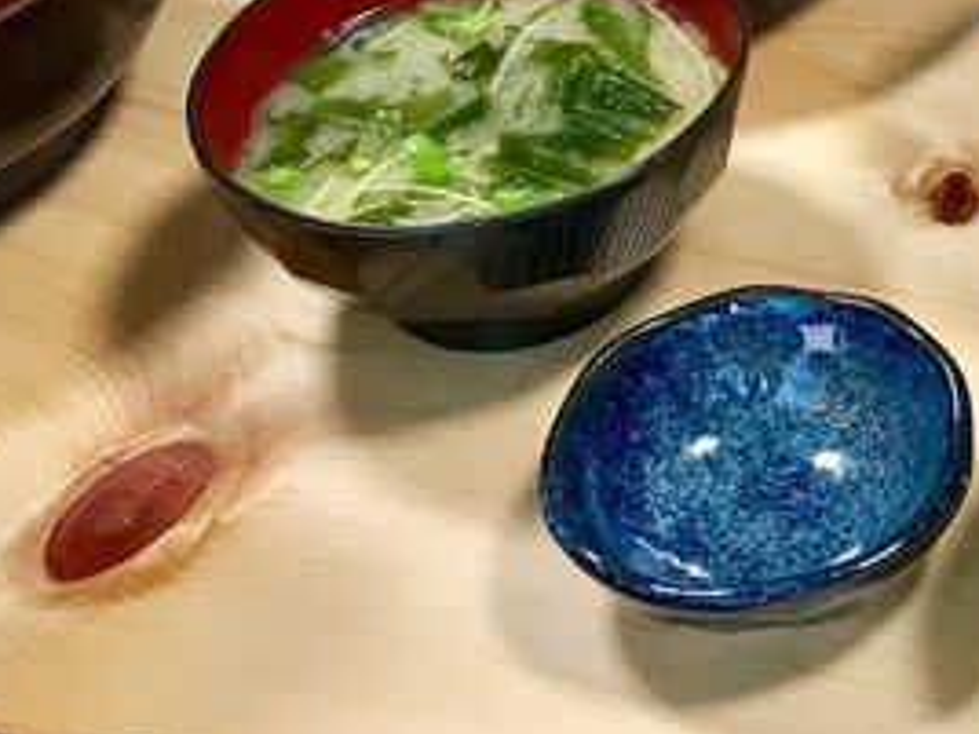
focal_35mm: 85
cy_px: -2
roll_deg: -0.3
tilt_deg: -34.9
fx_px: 2404
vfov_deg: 17.0
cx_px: 1291
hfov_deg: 20.8
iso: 32
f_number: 1.8
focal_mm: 3.99
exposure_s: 1/30
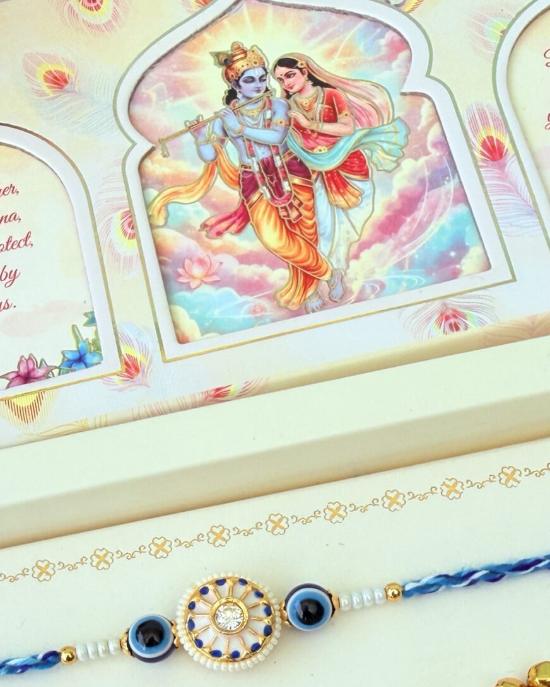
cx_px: 248
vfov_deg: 31.3
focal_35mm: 55
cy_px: 702
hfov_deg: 27.6
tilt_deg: -68.7
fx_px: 1119
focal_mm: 2.22
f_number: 2.2
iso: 40
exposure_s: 1/302
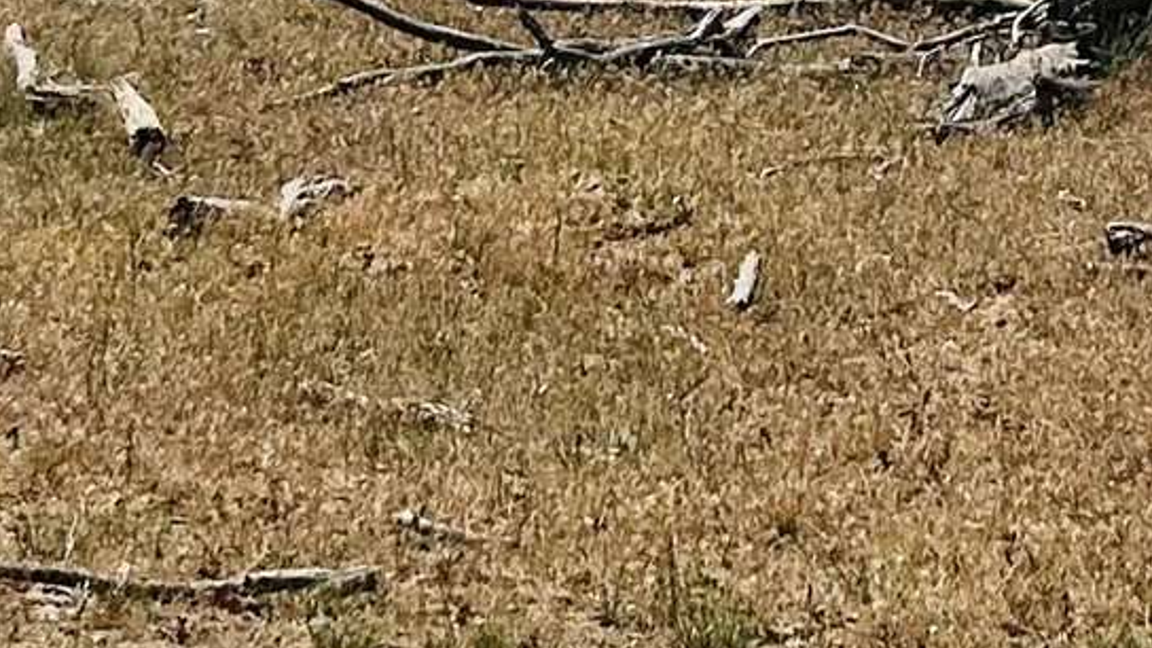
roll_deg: -2.5
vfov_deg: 6.9
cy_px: -1262
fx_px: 4887
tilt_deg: +10.2
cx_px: 1042
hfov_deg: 13.3
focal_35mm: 160
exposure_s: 1/10309
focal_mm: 5.7
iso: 50
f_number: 1.5
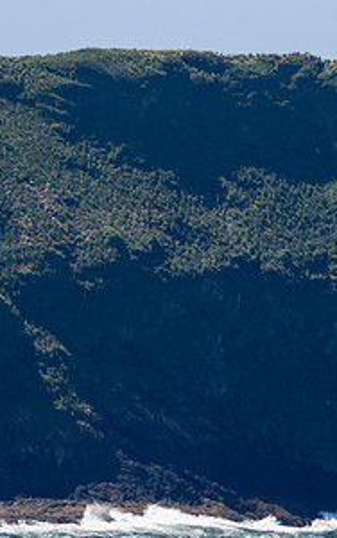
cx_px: 236
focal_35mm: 906
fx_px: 13288
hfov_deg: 1.5
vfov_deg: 2.3
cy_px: 38
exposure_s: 1/2000
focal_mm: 300
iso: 220
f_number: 5.6
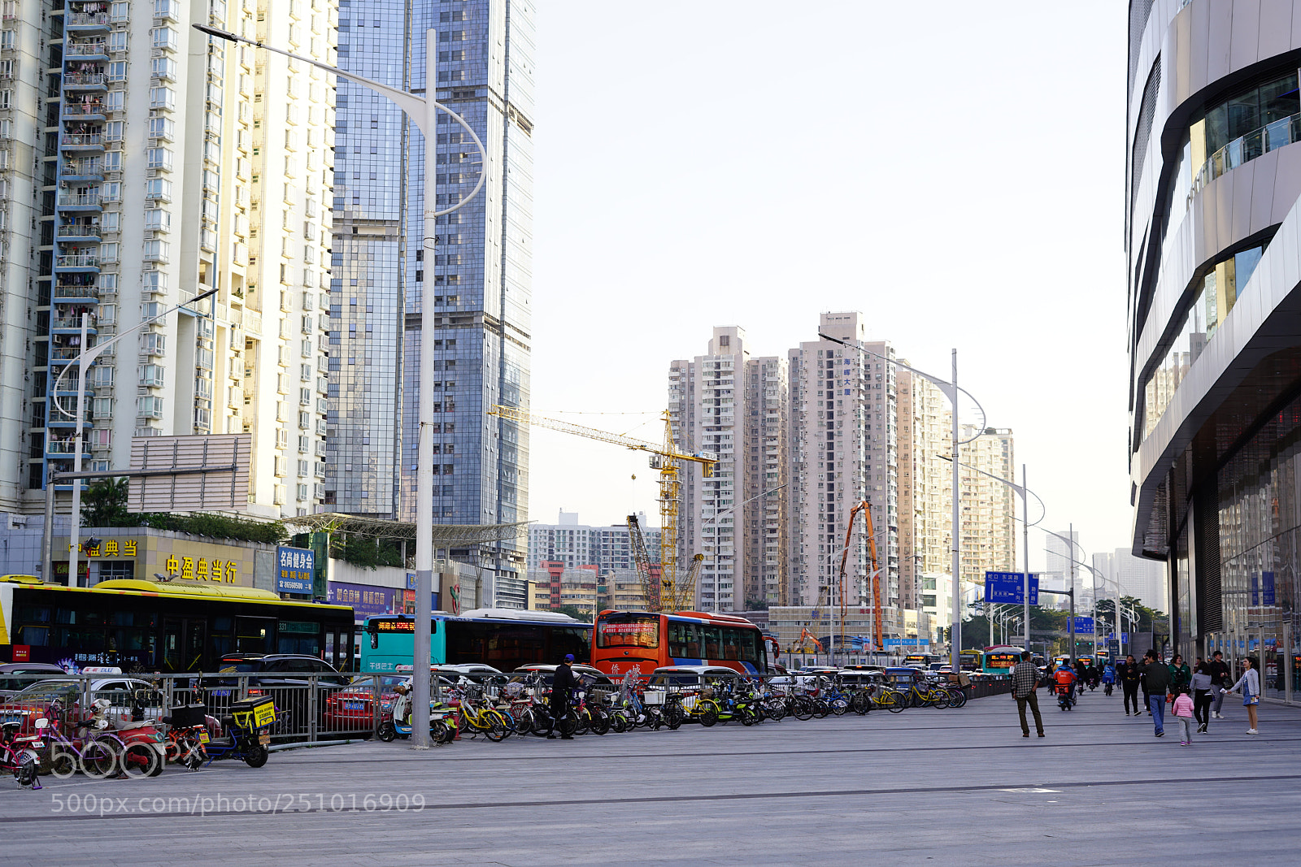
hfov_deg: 39.6
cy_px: 434
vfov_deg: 27.0
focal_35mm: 50
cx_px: 650
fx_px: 1807
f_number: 4.5
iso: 100
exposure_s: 1/125
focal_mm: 50
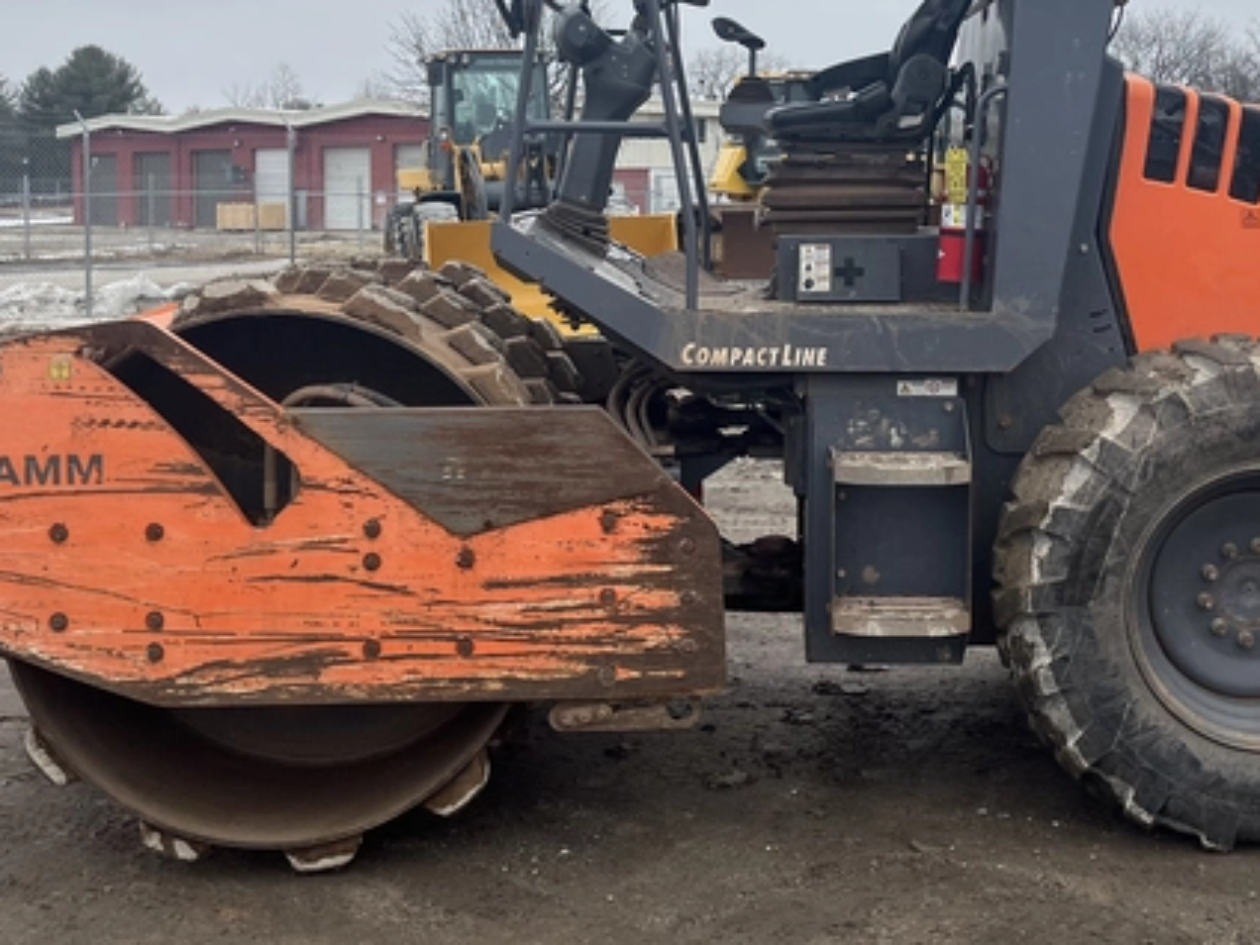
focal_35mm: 46
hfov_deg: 41.1
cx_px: 755
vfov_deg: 30.9
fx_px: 1674
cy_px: 212
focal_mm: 5.1
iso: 50
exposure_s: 1/2571
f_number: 1.6
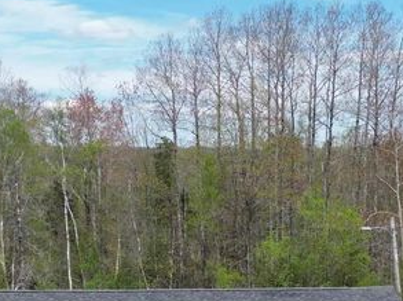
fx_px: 977
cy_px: 396
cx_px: 212
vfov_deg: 16.5
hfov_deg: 23.3
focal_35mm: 84
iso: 130
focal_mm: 6.72
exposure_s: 1/3000
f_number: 1.7
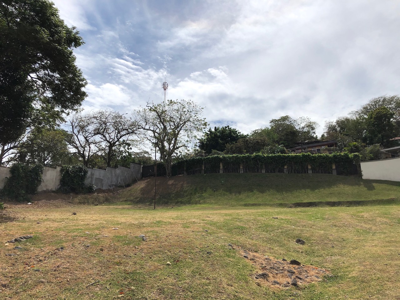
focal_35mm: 28
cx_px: 200
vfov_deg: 49.7
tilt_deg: +14.1
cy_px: 150
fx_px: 324
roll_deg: +1.2
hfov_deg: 63.4
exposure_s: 1/6897
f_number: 1.8
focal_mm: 4
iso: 25
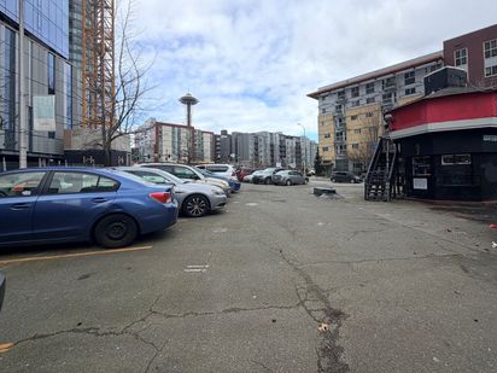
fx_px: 244
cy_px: 168
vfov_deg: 74.5
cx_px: 291
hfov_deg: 90.2
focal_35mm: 17
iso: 32
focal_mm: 2.22
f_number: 2.2
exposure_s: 1/770
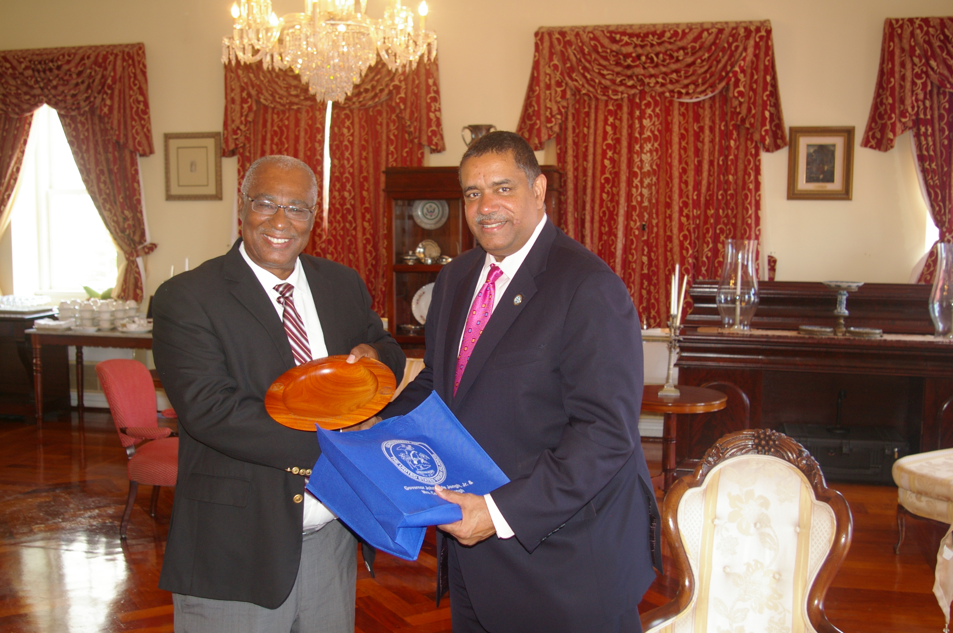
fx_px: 1031
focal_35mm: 39
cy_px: 316
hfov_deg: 49.6
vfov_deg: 34.1
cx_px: 476
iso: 400
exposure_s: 1/45
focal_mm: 26
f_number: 4.5
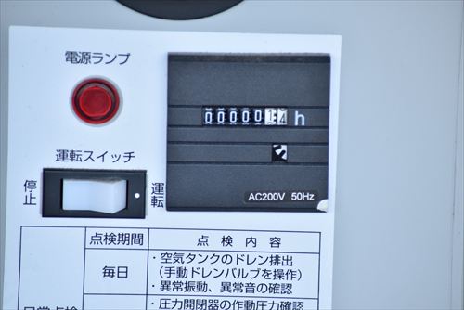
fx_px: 3869
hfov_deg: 6.9
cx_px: 232
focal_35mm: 300
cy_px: 155
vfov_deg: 4.6
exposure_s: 1/1000
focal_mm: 200
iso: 1250
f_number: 6.3
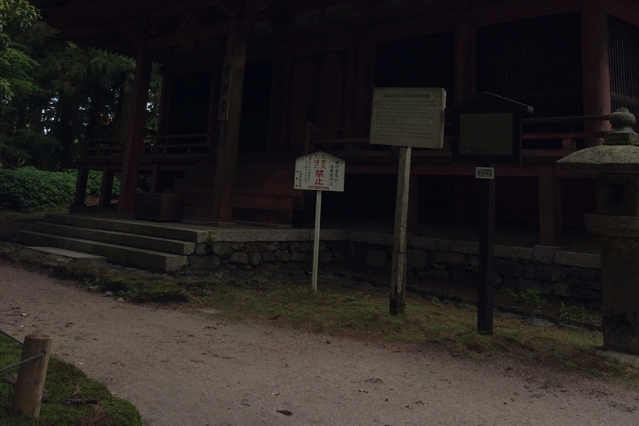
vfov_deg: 30.7
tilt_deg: +11.1
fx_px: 728
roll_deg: -1.5
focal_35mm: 41
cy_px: 16
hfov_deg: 47.4
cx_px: 319
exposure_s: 1/225
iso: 32
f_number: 2.2
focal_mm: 4.15
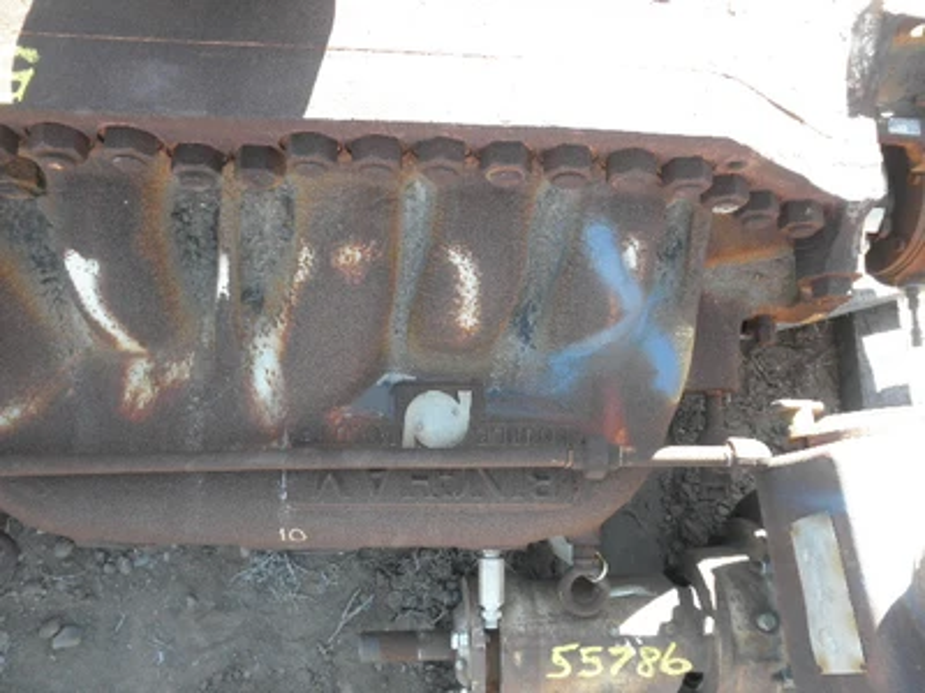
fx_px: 748
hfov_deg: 63.4
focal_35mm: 28
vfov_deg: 49.7
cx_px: 462
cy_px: 346
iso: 64
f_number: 3
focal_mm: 5
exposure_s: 1/50
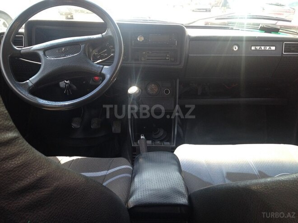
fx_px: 284
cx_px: 149
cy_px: 112
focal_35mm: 33
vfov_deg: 42.9
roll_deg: -2.1
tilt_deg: -22.8
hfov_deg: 55.4
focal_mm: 4.12
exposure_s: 1/120
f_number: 2.4
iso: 80
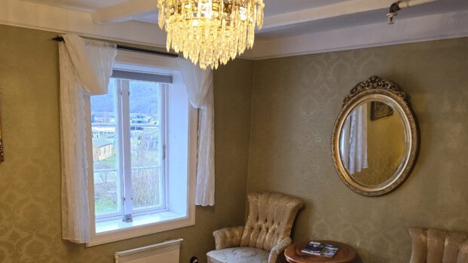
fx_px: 385
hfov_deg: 62.3
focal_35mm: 31
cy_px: 202
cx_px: 199
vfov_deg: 36.7
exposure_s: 1/100
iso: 250
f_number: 1.7
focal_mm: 6.3
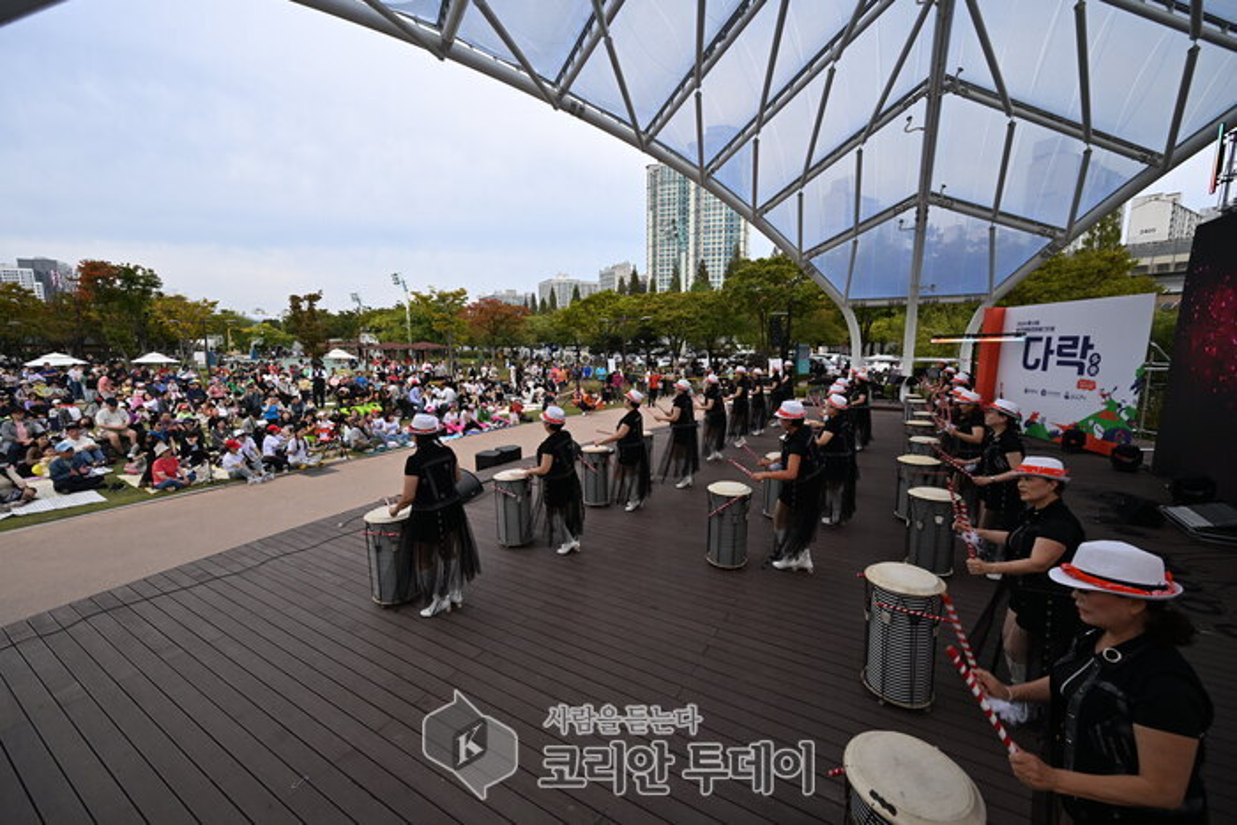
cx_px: 618
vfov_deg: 81.2
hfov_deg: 104.2
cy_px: 412
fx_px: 481
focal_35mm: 14
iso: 100
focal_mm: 14
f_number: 6.3
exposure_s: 1/250
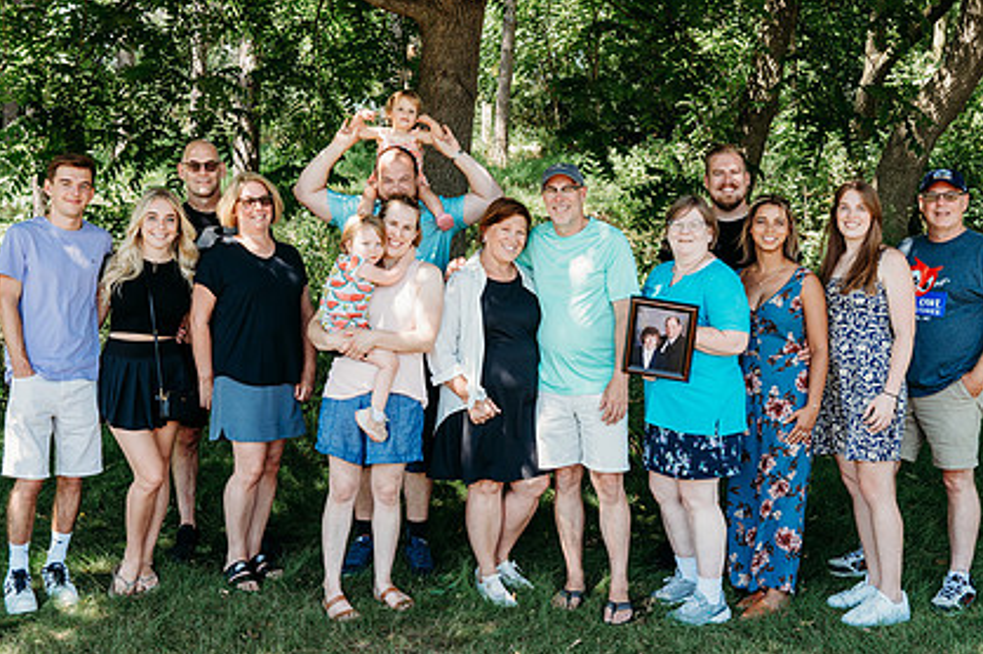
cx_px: 506
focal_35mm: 47
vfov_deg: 28.6
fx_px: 1282
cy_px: 285
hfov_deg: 41.9
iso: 160
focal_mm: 29
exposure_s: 1/200
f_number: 4.5
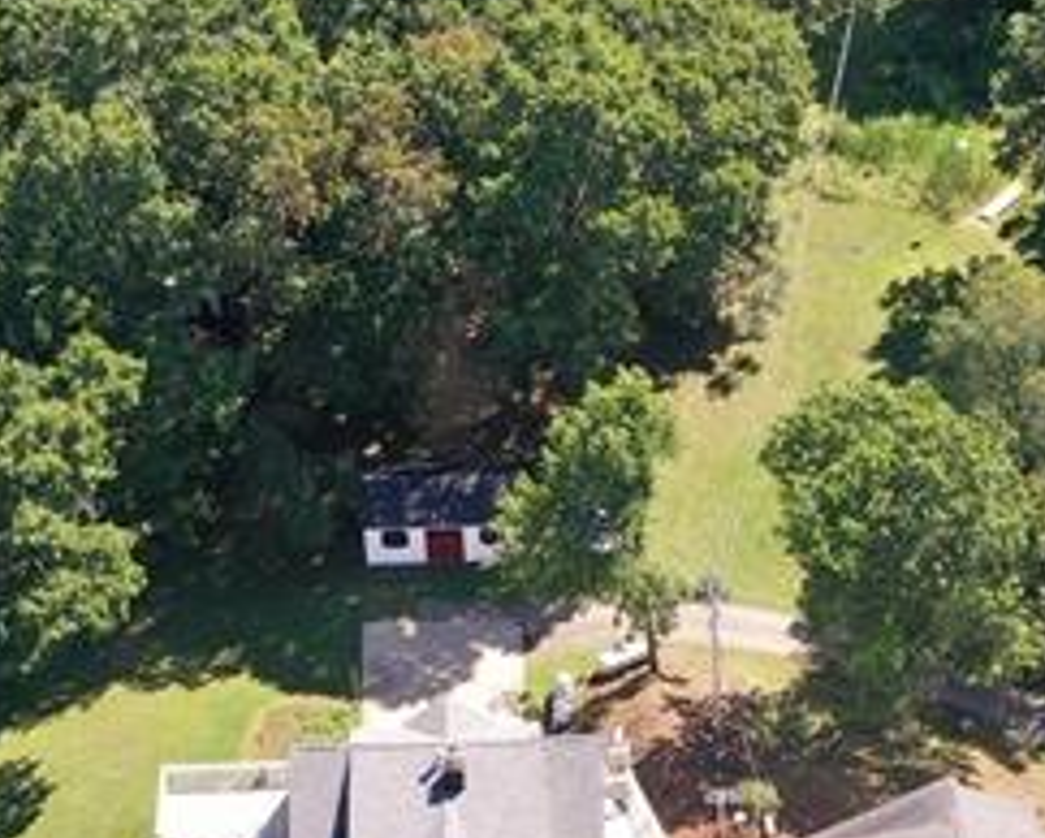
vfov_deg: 13.7
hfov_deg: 17.1
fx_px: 3436
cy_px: 851
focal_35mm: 111
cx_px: 881
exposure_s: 1/200
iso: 100
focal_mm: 10.26
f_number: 4.5
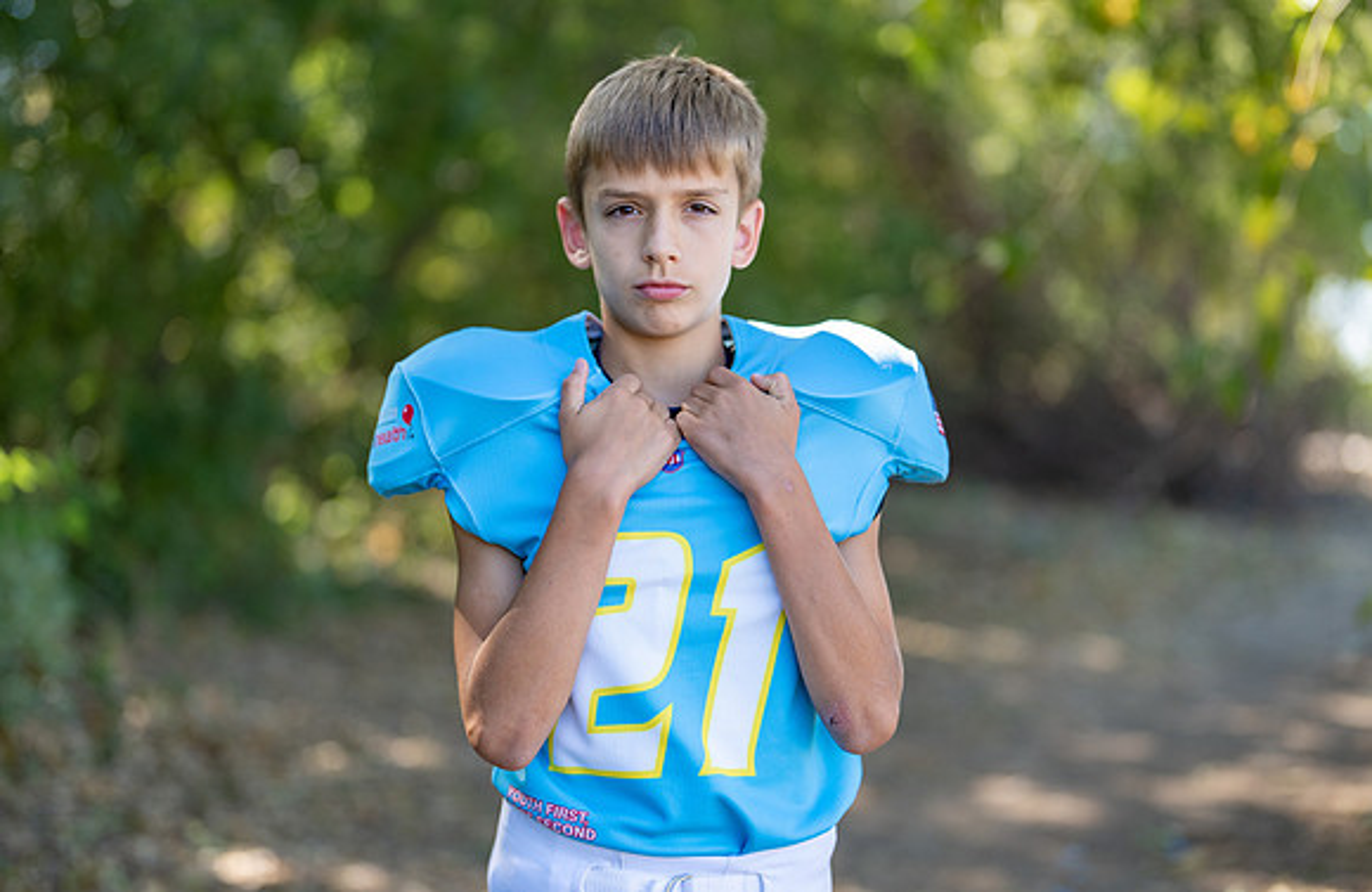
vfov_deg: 23.4
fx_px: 2150
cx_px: 706
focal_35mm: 57
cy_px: 453
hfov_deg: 35.4
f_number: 1.2
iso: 100
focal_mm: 50
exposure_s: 1/1000
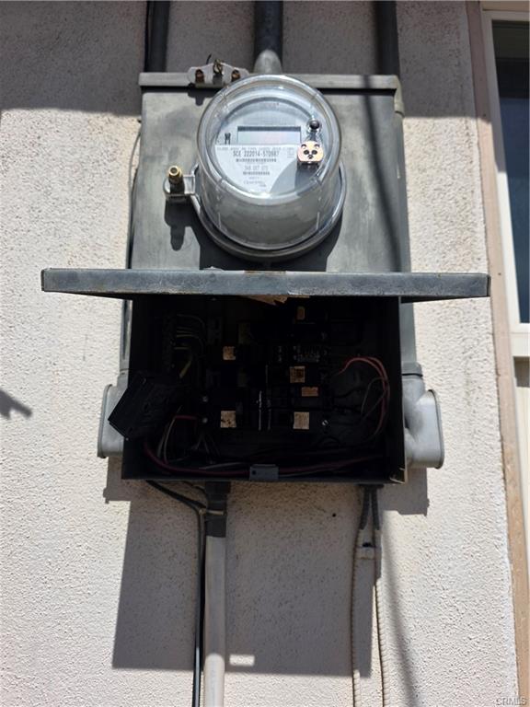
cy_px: 354
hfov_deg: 58.9
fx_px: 470
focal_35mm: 23
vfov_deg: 73.9
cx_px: 265
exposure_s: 1/7944
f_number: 1.7
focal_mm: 6.3
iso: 64
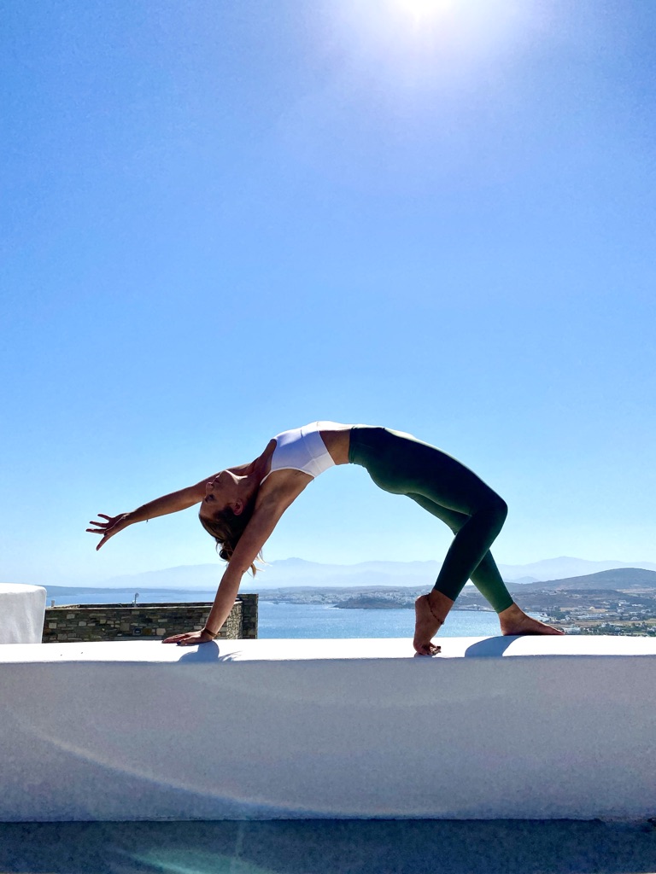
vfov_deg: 67.3
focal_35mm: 26
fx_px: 657
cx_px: 328
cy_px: 437
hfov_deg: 53.1
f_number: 1.8
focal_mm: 4.25
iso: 32
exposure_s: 1/7692
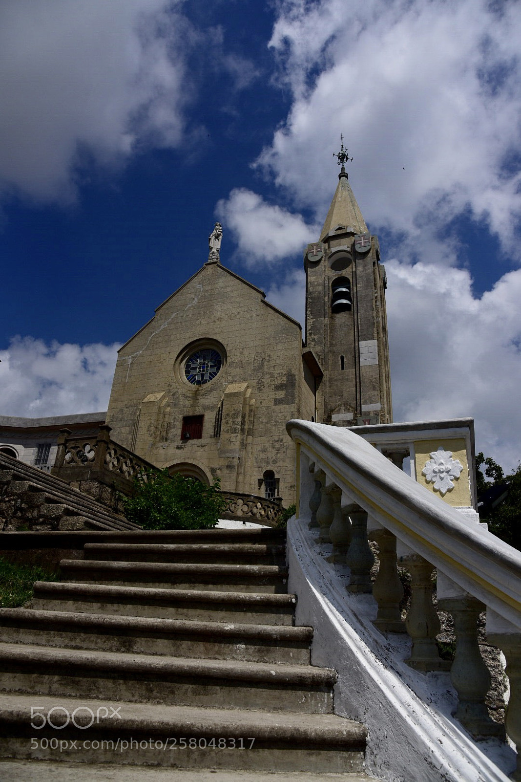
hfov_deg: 53.1
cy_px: 391
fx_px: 521
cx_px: 260
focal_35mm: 24
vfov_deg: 73.7
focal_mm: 24
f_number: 6.3
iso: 100
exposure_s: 1/1600
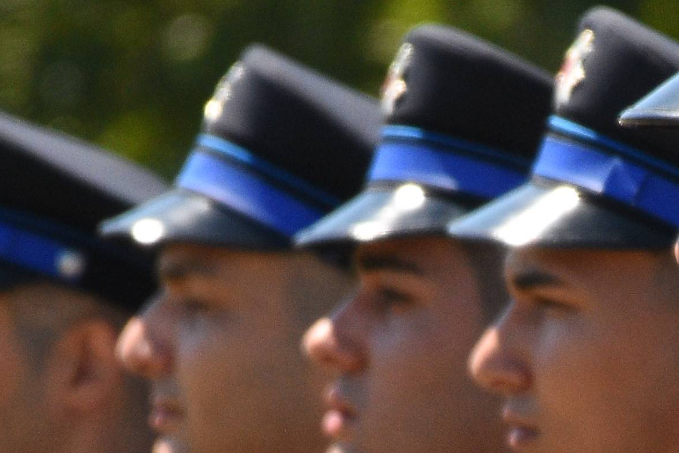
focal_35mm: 1078
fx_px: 20328
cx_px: 560
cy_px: 595
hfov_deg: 1.9
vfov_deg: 1.3
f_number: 5.6
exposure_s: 1/2000
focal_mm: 140
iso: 800
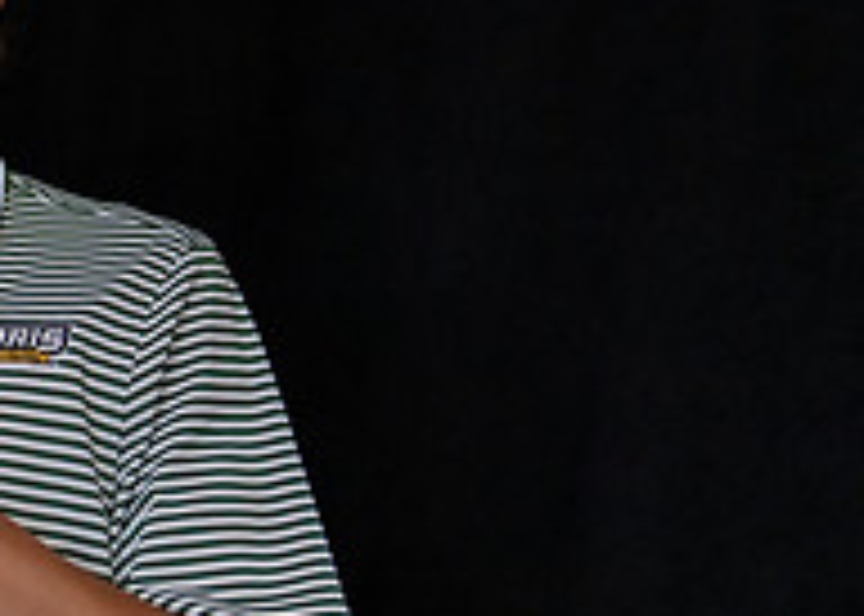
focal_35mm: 214
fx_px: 5249
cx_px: -148
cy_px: 180
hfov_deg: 9.3
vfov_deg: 6.7
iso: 200
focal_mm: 50
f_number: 1.2
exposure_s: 1/320
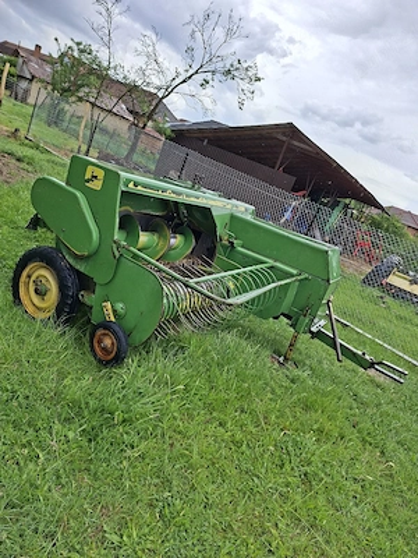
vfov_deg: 73.9
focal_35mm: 23
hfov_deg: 58.9
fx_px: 370
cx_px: 209
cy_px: 279
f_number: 1.8
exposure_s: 1/714
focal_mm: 5.54
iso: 50
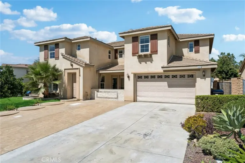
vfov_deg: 55.3
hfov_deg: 76.3
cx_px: 122
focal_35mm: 23
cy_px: 82
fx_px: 156
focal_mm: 22.9
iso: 125
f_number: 8
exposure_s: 1/1250
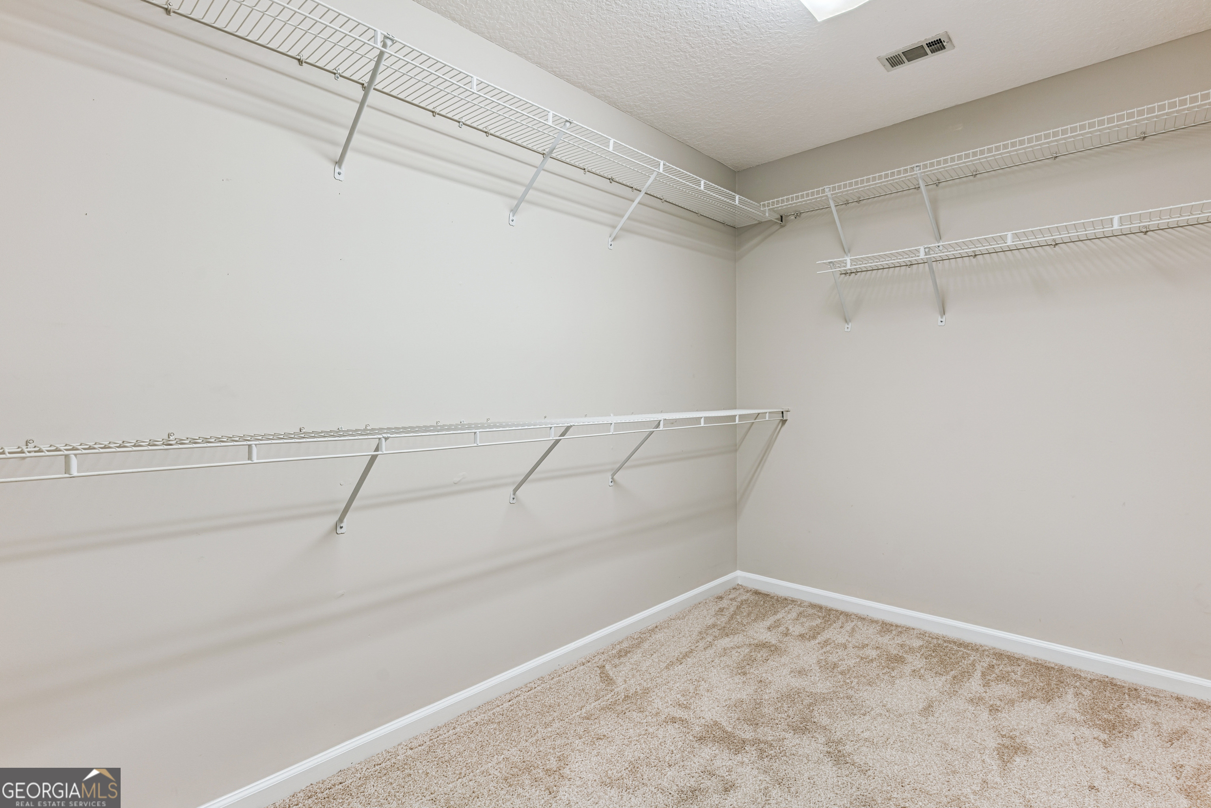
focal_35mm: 17
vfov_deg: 70.5
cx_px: 606
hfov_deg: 93.3
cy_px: 404
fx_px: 572
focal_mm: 17
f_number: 8
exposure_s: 1/13
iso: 250
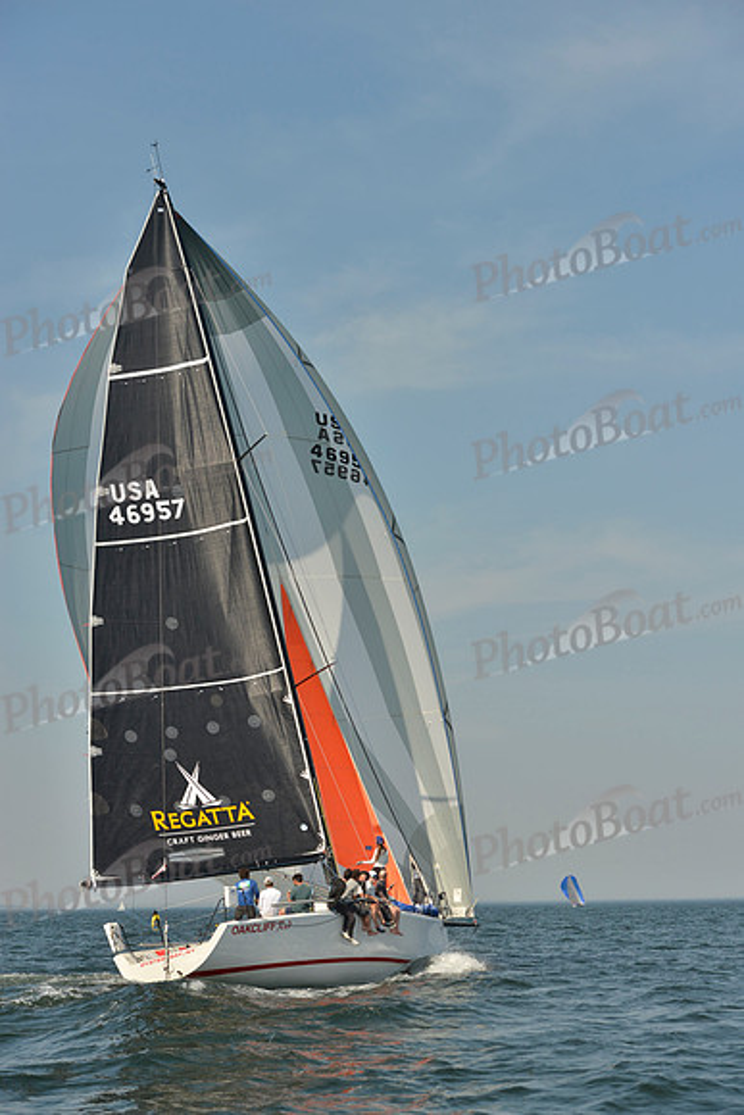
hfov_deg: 19.5
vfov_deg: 28.8
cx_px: 372
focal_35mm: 70
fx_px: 2169
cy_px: 558
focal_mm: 70
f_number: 7.1
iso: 200
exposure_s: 1/1250
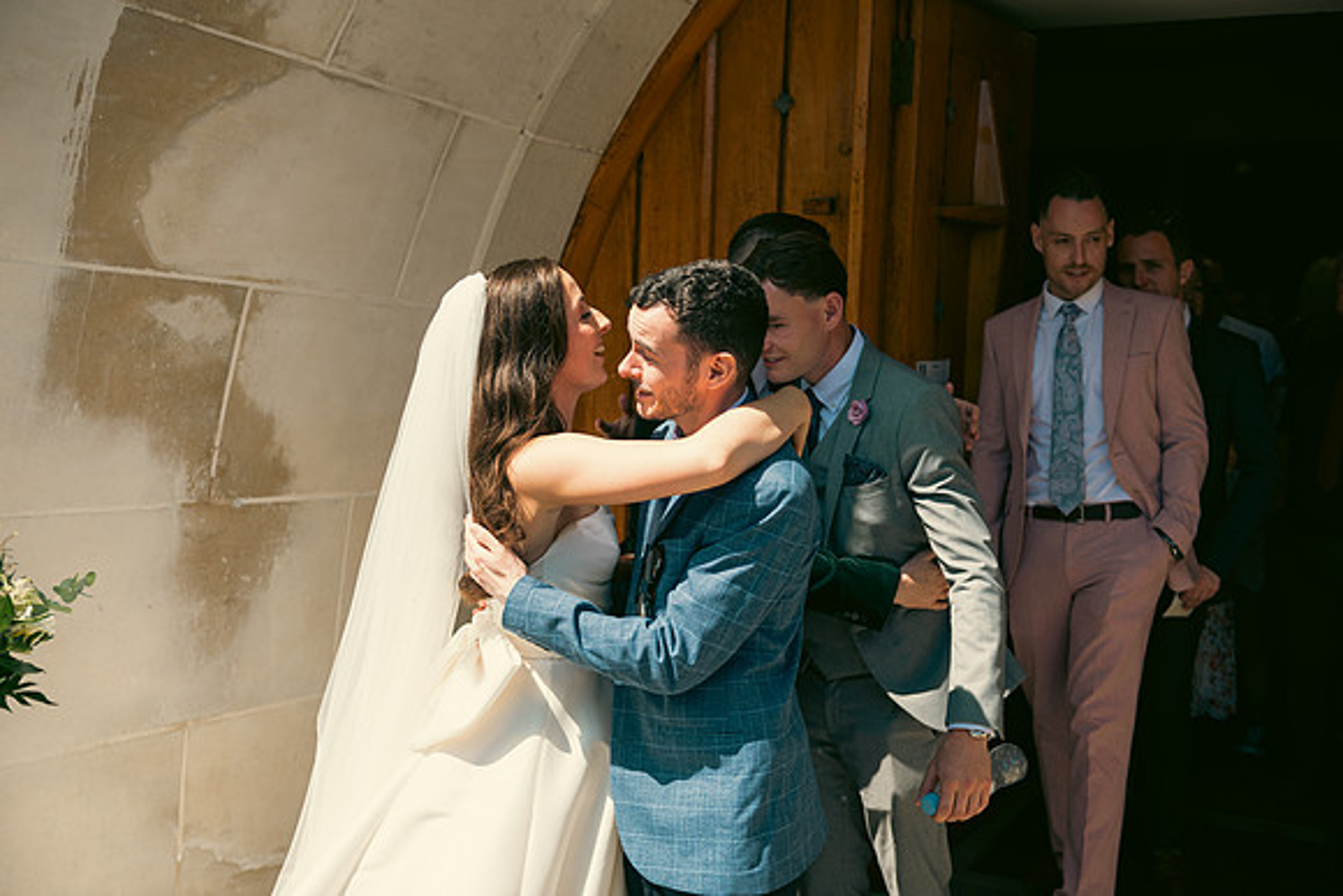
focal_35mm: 40
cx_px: 672
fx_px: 1493
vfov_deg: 33.4
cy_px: 448
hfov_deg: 48.4
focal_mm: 40
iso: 100
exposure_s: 1/800
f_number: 3.5
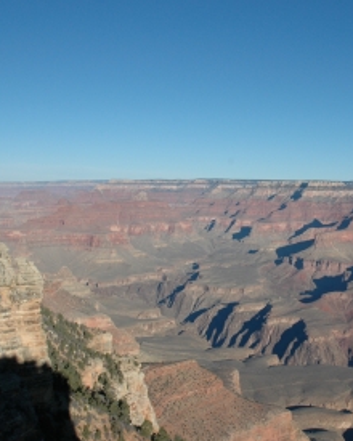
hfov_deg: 32.1
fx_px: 601
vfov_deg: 40.3
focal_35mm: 46
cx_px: 271
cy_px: 244
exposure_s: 1/400
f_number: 10
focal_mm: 18
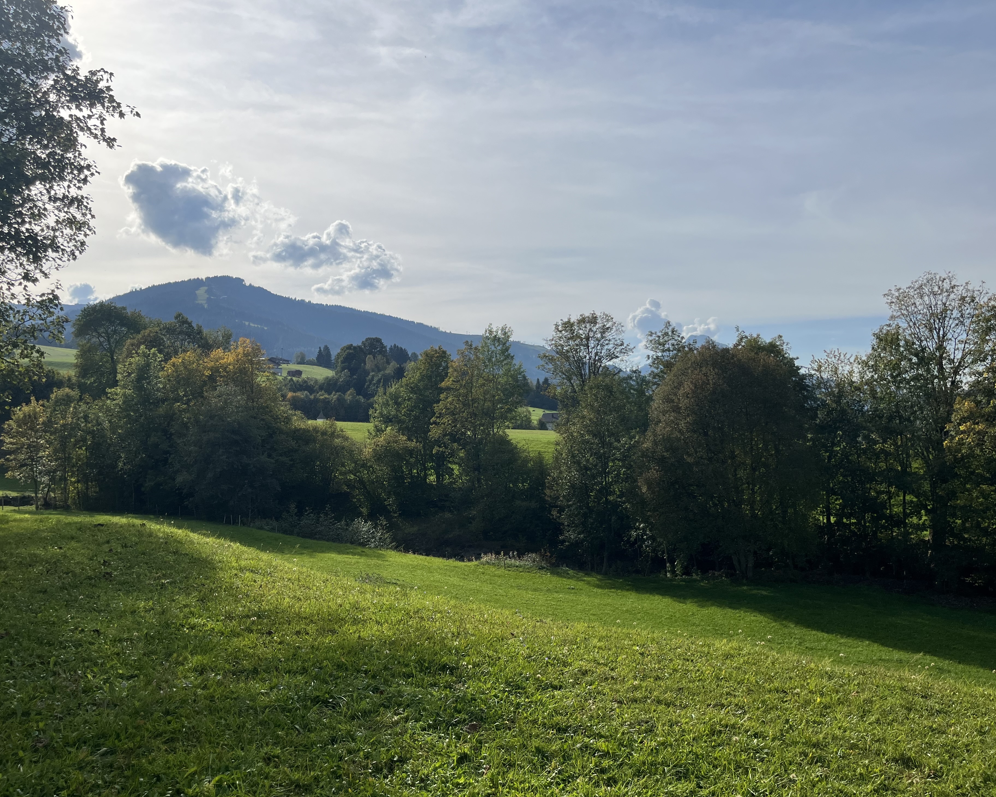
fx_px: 825
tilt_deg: +2.4
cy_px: 408
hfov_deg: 62.2
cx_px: 493
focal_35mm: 28
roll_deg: +2.3
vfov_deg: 51.5
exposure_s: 1/8403
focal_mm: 5.1
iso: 50
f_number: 1.6
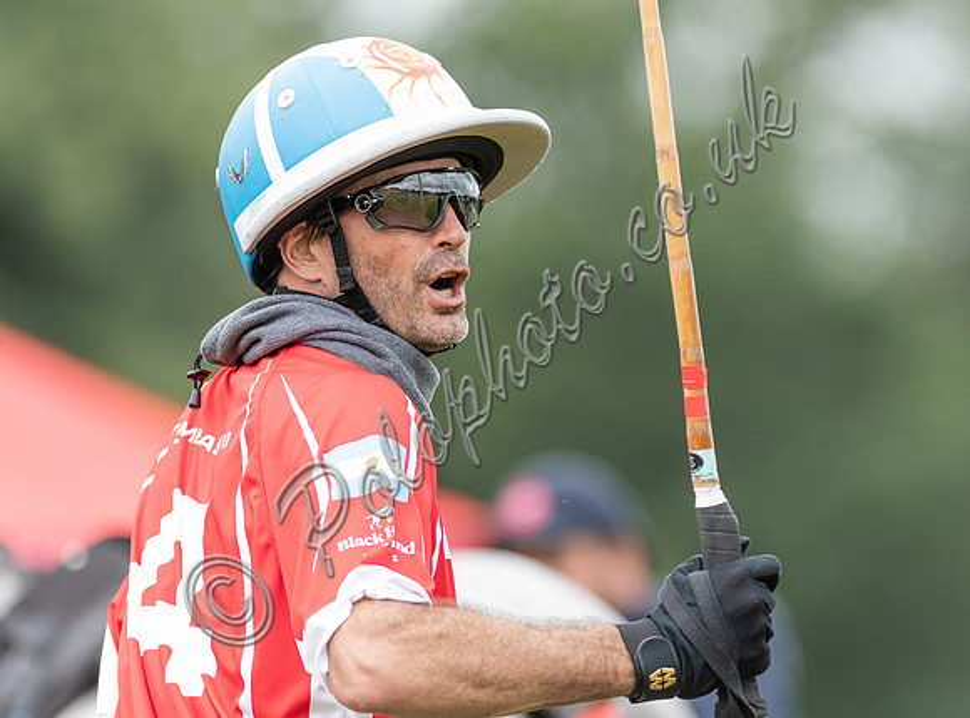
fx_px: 14049
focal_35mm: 504
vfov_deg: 2.9
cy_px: 343
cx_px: 507
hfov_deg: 4.0
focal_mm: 300
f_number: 2.8
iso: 640
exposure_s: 1/2000
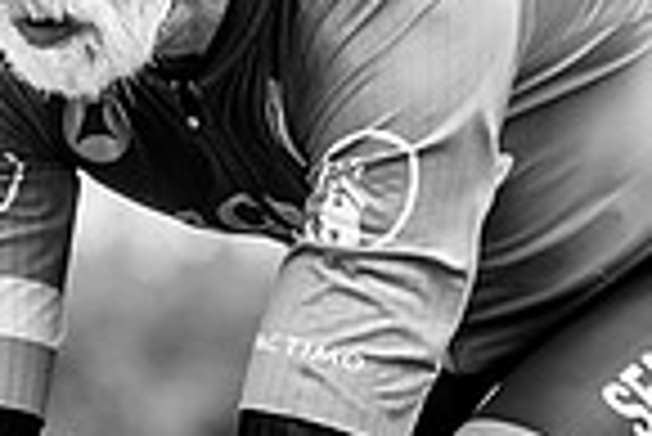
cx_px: -7
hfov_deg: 3.0
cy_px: 147
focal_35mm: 683
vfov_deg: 2.0
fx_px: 12382
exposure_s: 1/1250
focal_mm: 114
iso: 160
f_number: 3.2
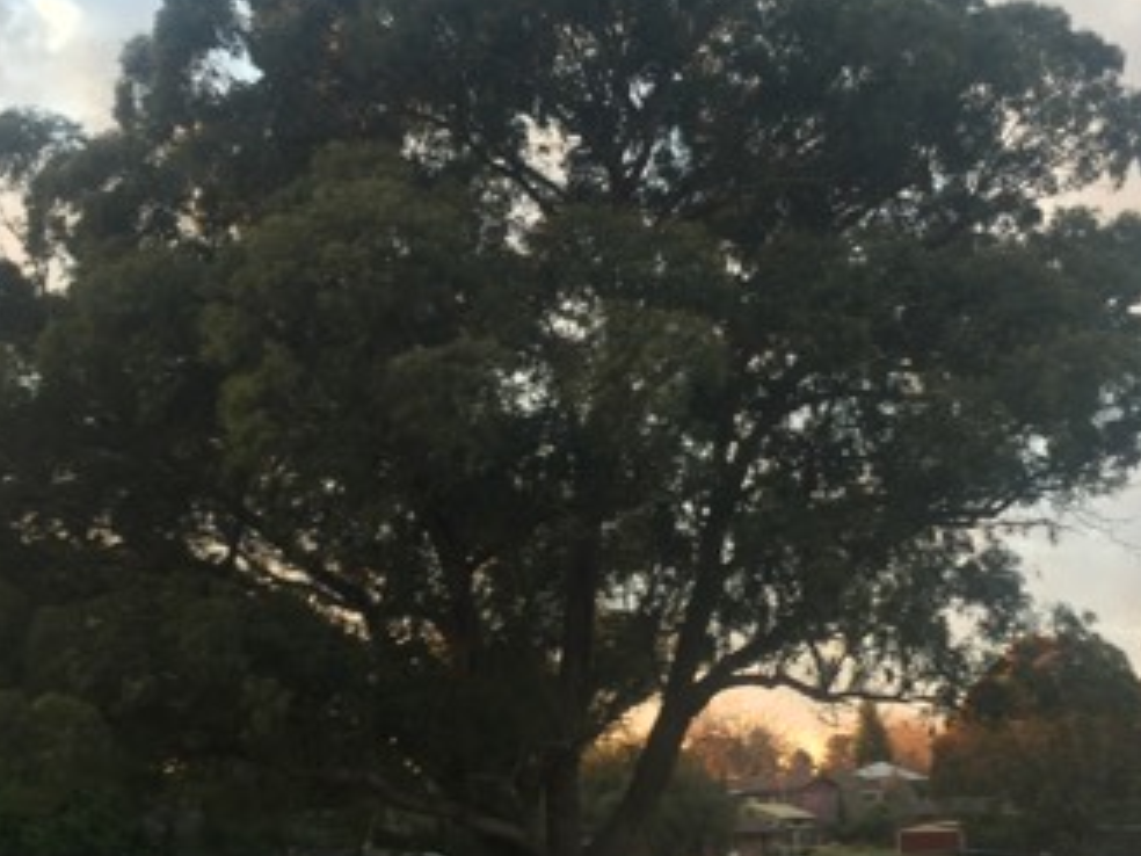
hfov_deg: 41.2
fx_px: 1516
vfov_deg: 31.5
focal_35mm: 46
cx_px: 609
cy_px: 466
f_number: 2.2
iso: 32
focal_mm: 4.15
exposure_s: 1/30
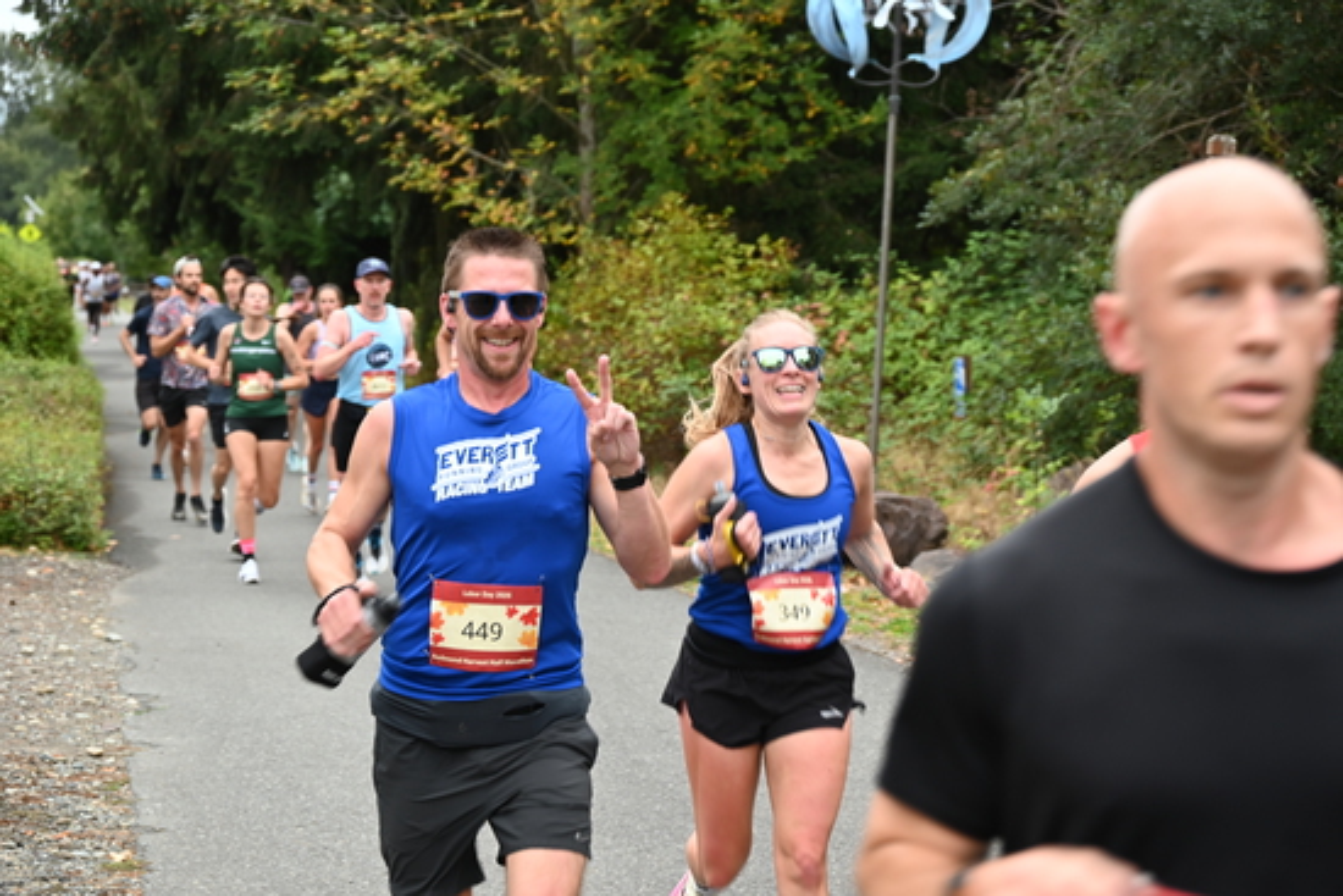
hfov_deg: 23.1
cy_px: 448
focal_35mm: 88
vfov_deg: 15.5
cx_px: 672
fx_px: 3284
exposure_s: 1/125
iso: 720
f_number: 6.3
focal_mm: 88
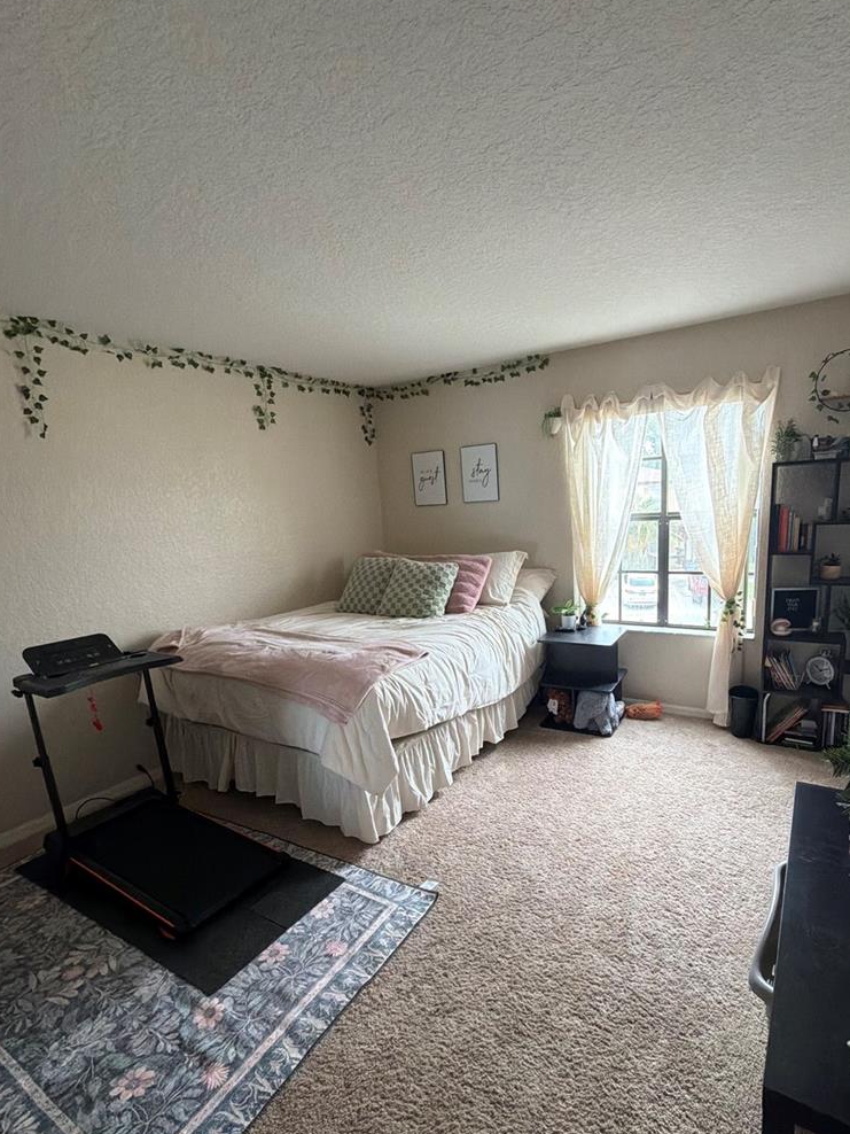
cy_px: 616
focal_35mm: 17
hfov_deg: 74.3
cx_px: 484
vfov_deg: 90.8
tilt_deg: -11.3
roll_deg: +3.0
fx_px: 557
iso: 320
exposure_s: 1/120
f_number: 2.2
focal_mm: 2.22
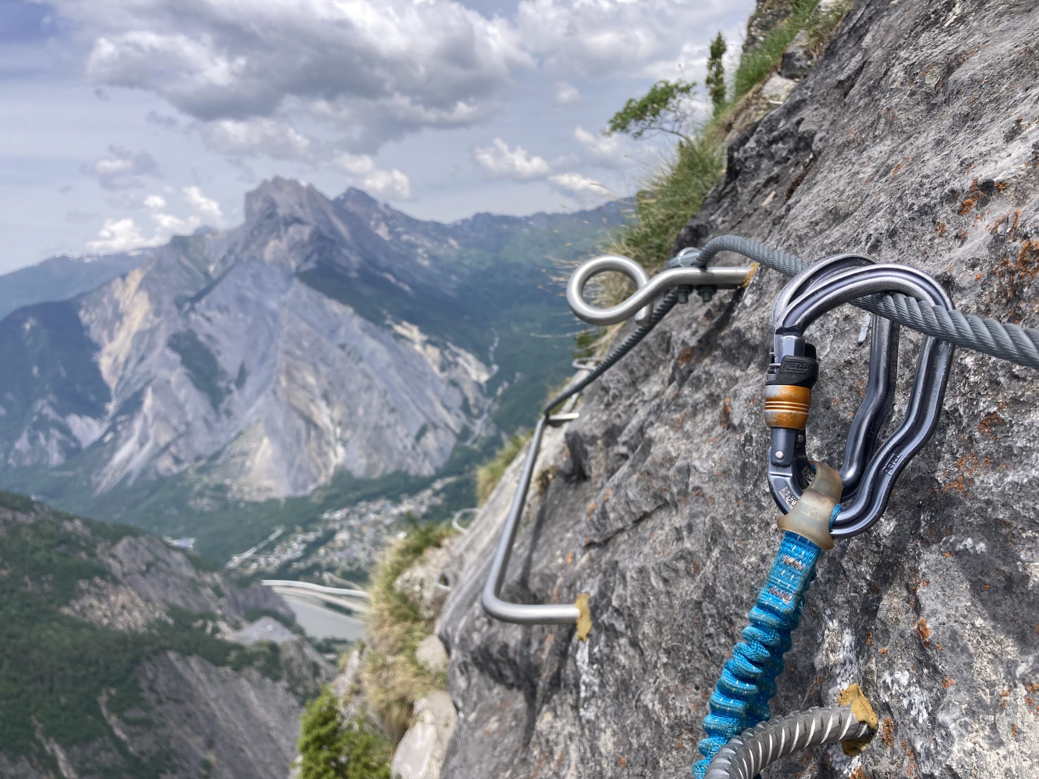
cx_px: 520
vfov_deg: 49.7
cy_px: 390
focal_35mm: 28
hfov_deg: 63.4
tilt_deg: -5.5
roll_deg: +5.2
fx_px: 840
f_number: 1.8
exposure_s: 1/1517
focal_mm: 3.99
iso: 20
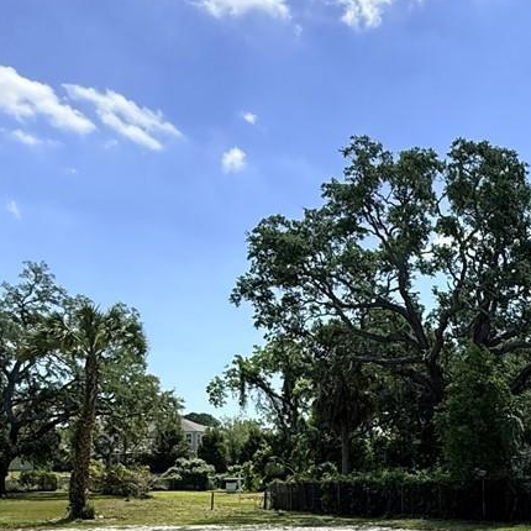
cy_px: 470
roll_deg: -0.6
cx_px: 490
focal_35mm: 46
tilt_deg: +0.1
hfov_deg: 34.5
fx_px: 798
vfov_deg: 34.8
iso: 50
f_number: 2.2
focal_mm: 2.22
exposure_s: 1/1848
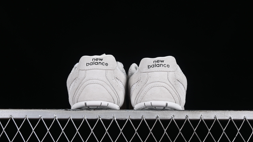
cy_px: 58
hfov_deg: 26.9
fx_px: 530
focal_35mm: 79
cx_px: 127
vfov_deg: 15.3
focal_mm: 50
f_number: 8
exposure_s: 1/80
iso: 160
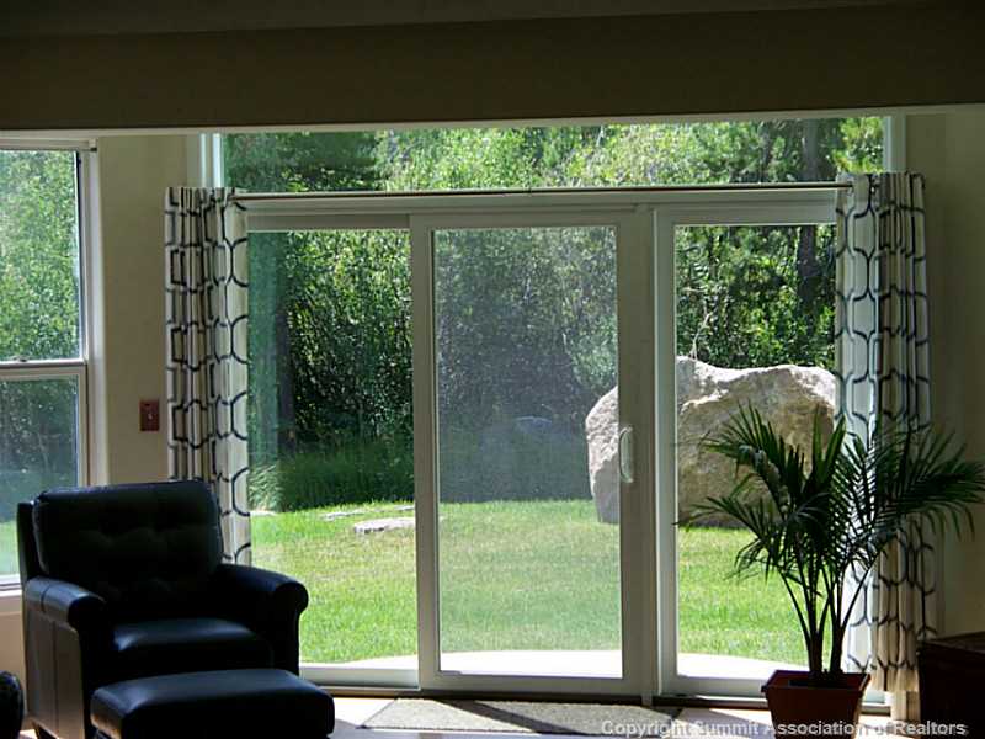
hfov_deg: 24.4
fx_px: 2276
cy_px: 370
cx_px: 492
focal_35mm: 80
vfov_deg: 18.4
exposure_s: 1/160
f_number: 3.4
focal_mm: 16.86
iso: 80
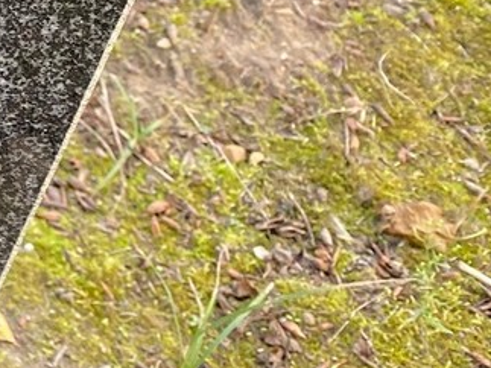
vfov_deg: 12.6
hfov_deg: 13.8
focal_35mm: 116
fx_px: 1645
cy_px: 18
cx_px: -553
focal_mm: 4.25
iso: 64
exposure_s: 1/122
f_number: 1.8
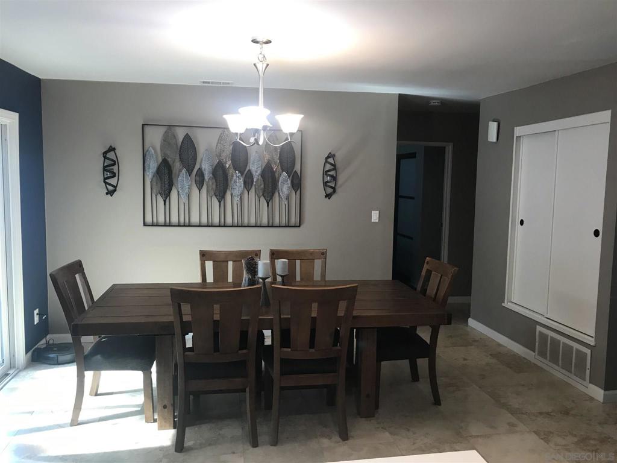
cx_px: 308
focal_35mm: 28
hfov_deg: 63.4
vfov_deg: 49.7
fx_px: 499
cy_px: 232
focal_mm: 3.99
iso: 40
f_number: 1.8
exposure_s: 1/24
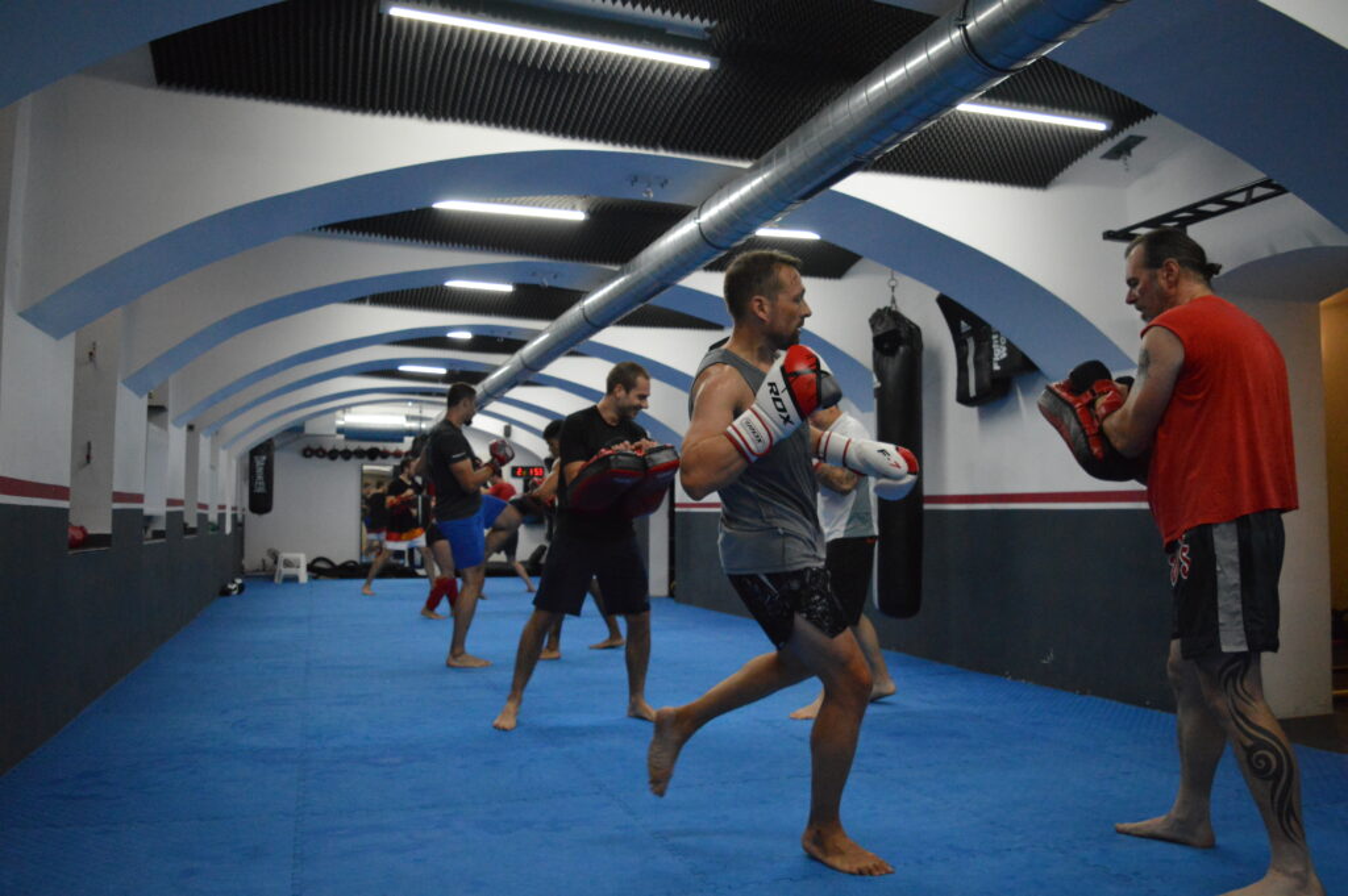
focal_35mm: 27
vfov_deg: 47.9
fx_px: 1010
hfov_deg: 67.4
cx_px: 674
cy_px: 448
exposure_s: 1/400
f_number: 3.5
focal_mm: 18
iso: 3200
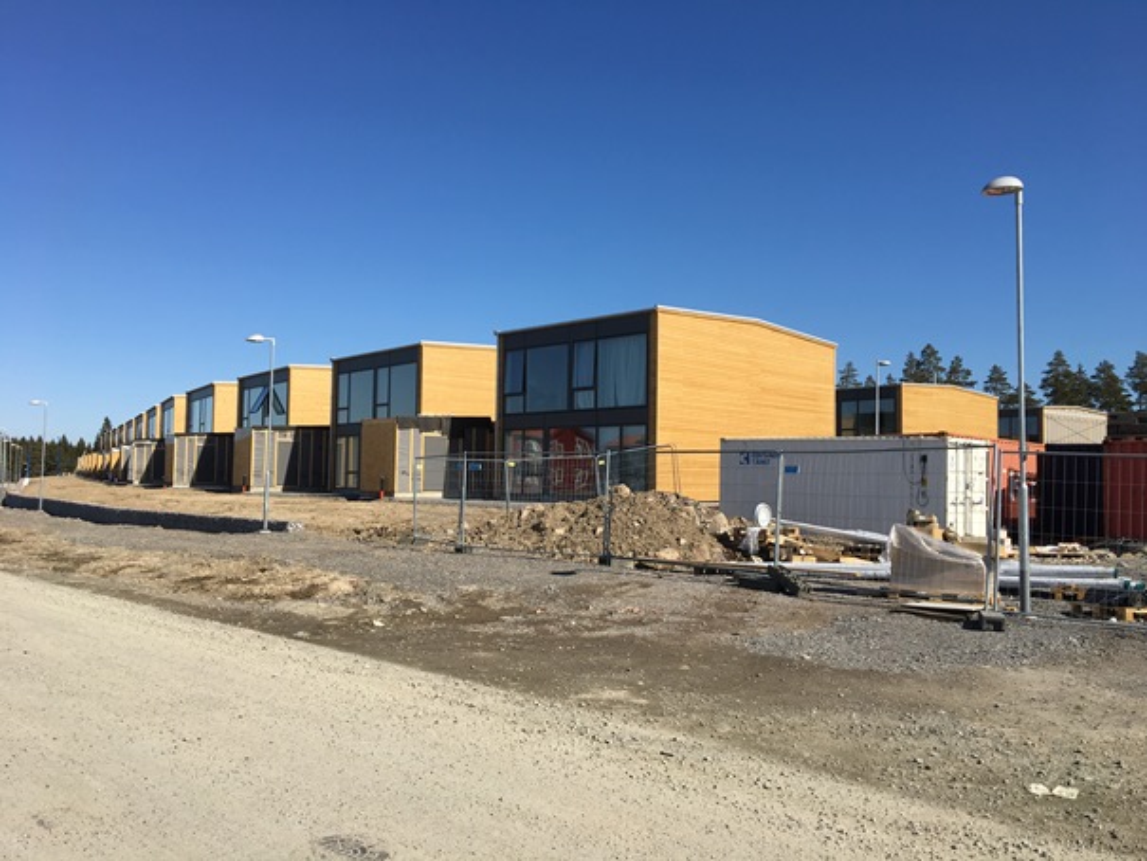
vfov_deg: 48.2
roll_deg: -1.2
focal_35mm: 29
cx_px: 574
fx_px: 961
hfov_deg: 61.6
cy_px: 430
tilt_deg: +3.8
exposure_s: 1/1972
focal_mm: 4.15
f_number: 2.2
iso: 25
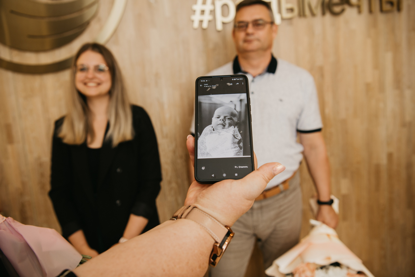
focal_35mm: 30
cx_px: 208
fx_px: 346
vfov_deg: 43.6
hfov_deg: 61.9
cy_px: 138
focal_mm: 30
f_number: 4
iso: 160
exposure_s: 1/160
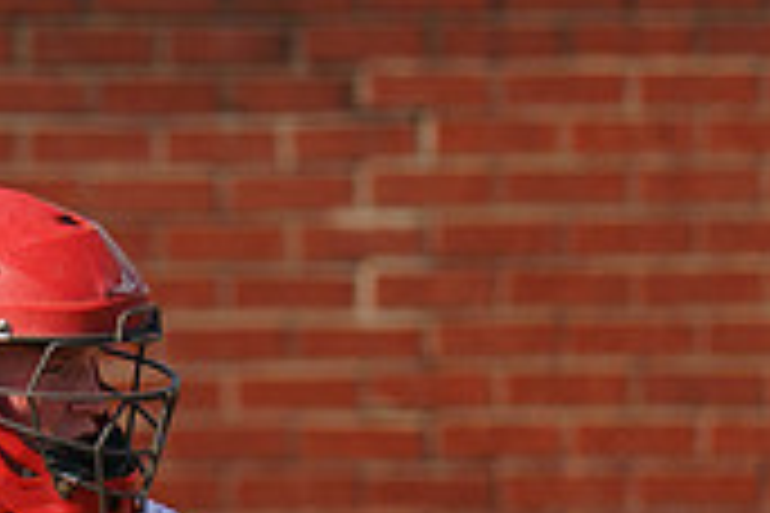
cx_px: -111
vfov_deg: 1.0
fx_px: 28017
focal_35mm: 1310
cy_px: 629
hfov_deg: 1.6
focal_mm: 200
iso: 200
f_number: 2.8
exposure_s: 1/3200
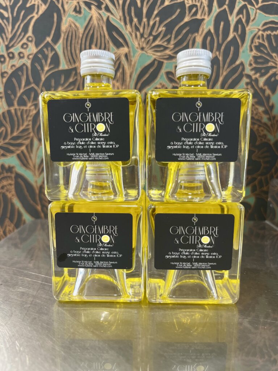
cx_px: 139
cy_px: 186
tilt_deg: -8.6
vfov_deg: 67.3
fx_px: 278
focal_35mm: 26
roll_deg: -1.2
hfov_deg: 53.1
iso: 125
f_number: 1.6
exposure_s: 1/50
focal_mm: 5.1
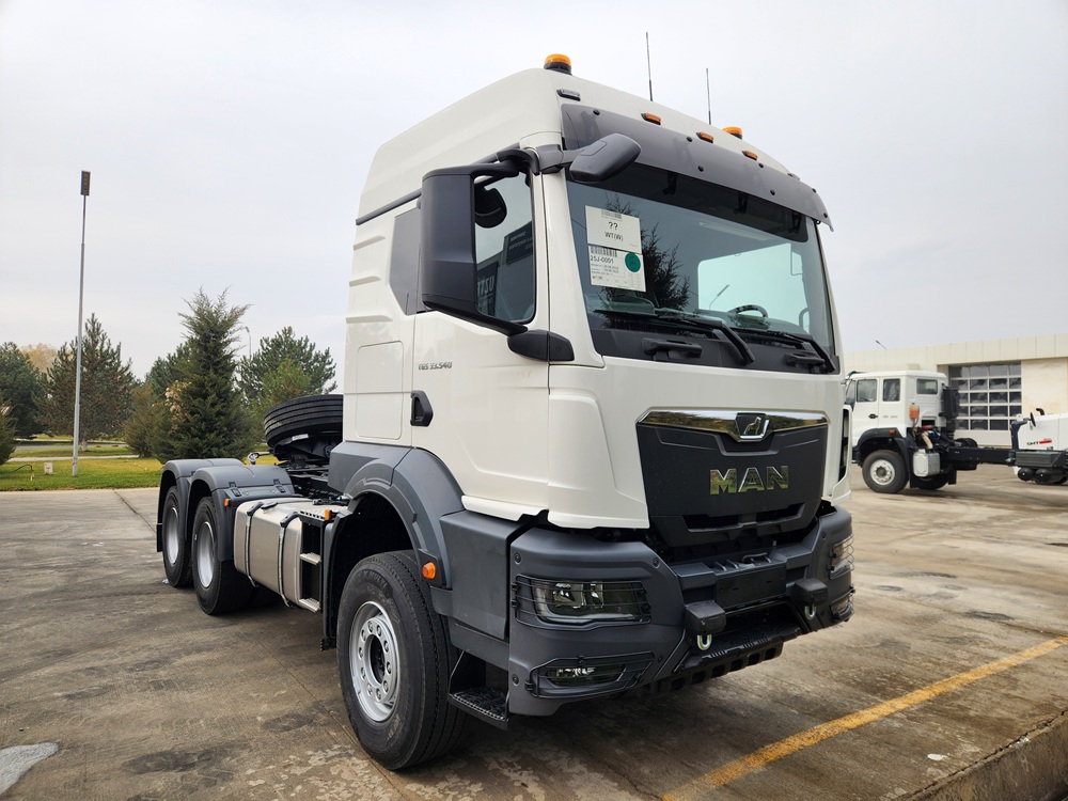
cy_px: 400
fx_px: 710
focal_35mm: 23
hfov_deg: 73.9
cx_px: 534
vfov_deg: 58.9
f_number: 1.8
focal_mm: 5.4
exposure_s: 1/750
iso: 20
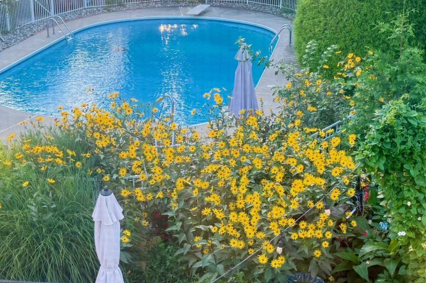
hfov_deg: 31.9
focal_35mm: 63
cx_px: 228
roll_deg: -0.7
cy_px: 129
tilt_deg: -18.7
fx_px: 745
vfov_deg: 21.6
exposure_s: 1/120
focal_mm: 6.76
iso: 125
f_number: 1.78
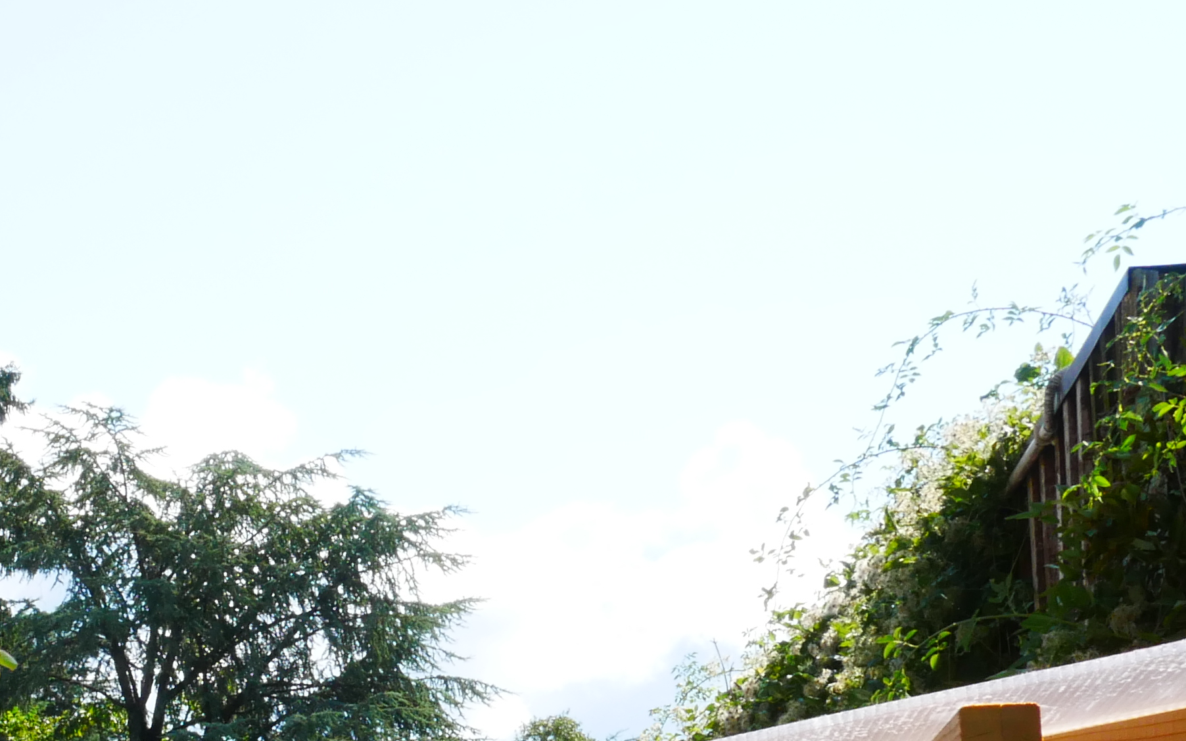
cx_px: 16
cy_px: 943
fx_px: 3490
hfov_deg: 18.8
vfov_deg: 11.8
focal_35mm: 108
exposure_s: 1/125
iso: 400
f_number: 16
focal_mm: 20
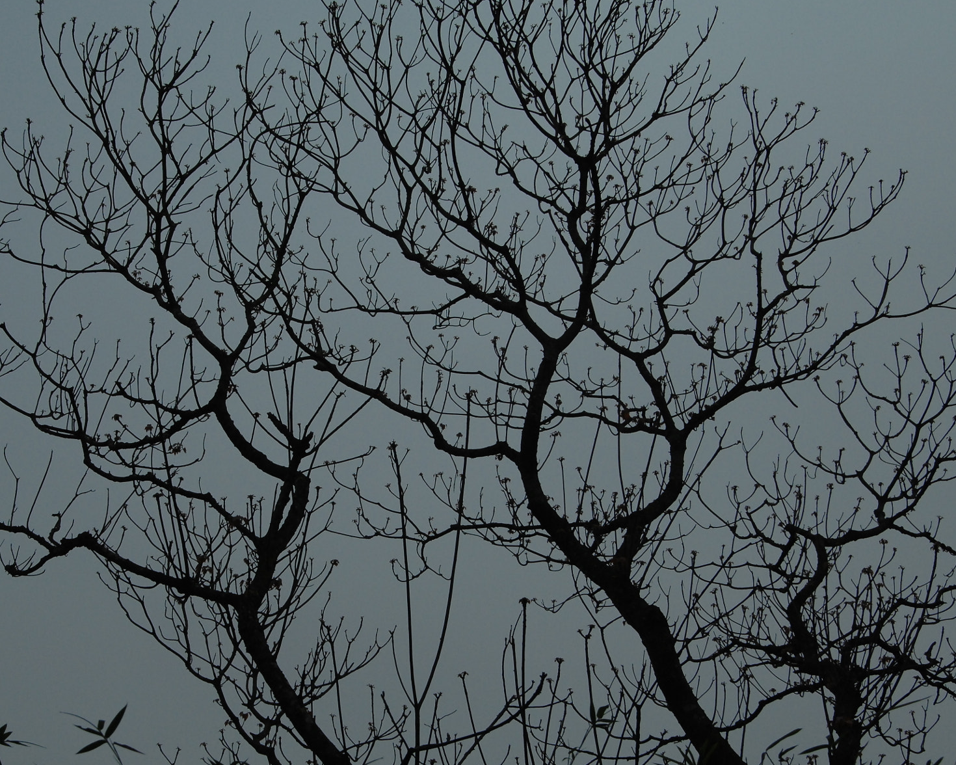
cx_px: 364
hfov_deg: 20.3
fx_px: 2660
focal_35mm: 94
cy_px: 440
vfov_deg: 16.4
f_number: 11
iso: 400
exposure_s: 1/250
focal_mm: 48
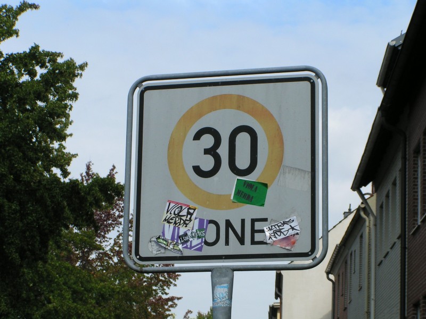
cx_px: 213
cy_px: 160
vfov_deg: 14.9
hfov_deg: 19.8
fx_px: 1218
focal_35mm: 99
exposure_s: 1/320
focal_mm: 15.2
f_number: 6.3
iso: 50
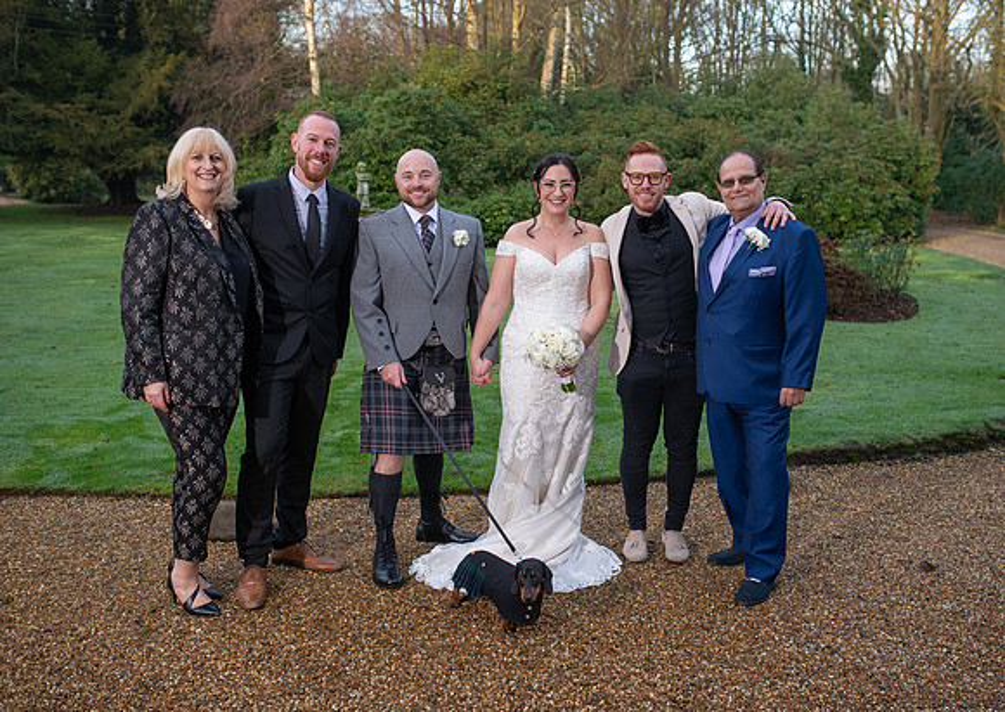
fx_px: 1040
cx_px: 535
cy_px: 356
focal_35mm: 37
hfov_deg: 51.5
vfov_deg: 37.8
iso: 125
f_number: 2.8
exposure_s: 1/250
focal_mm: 35
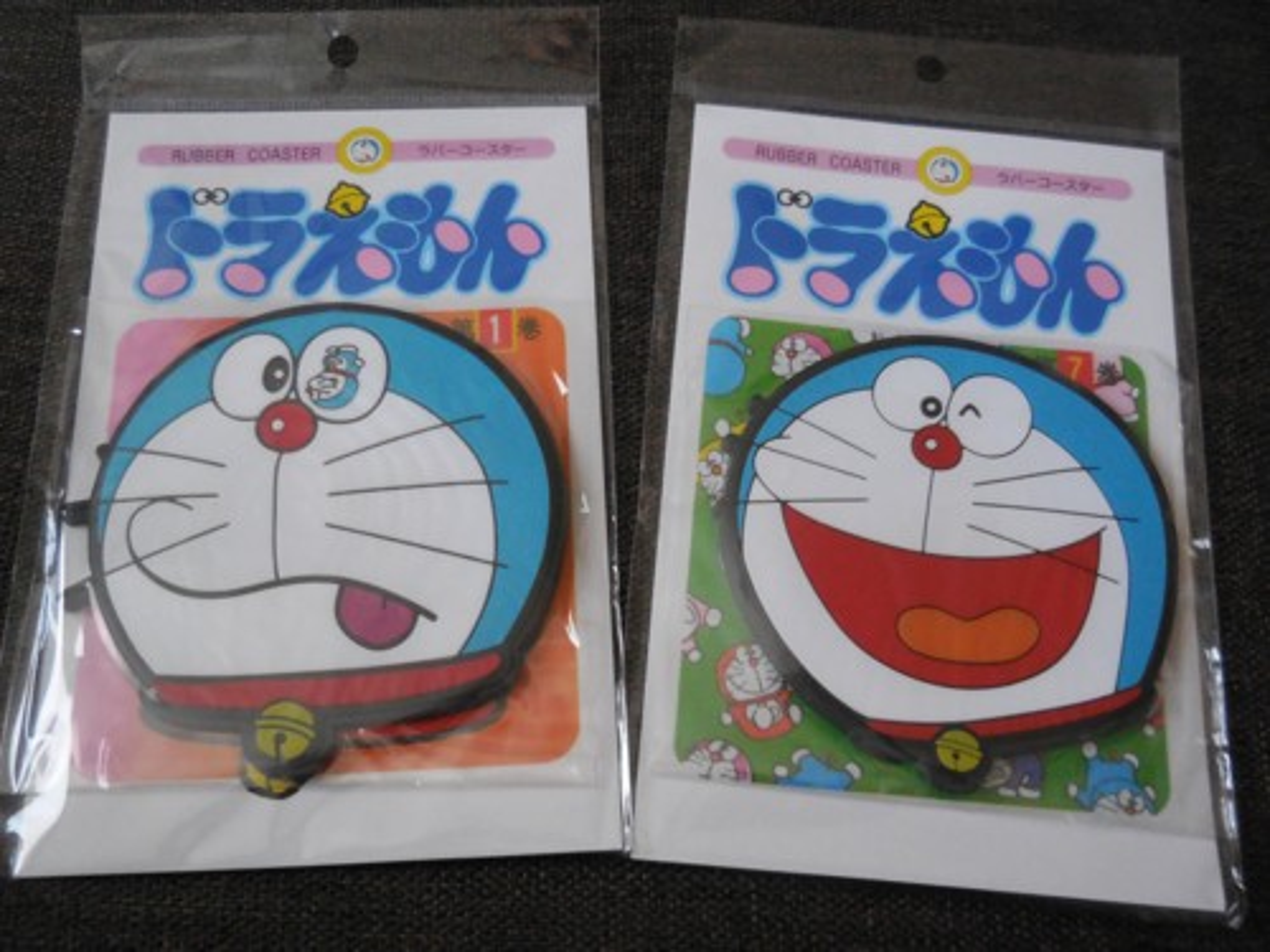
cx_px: 635
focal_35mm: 33
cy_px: 476
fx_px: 1211
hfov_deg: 55.4
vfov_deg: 42.9
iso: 800
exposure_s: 1/40
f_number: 3.7
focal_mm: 5.9
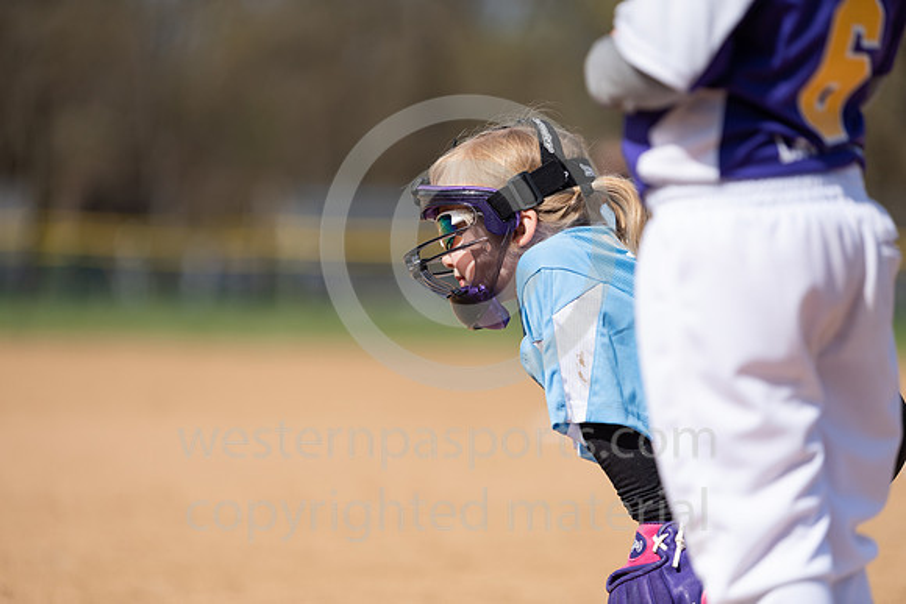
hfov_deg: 10.3
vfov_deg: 6.9
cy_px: 302
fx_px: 5034
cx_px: 453
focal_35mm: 200
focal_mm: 200
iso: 200
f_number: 3.2
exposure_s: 1/4000
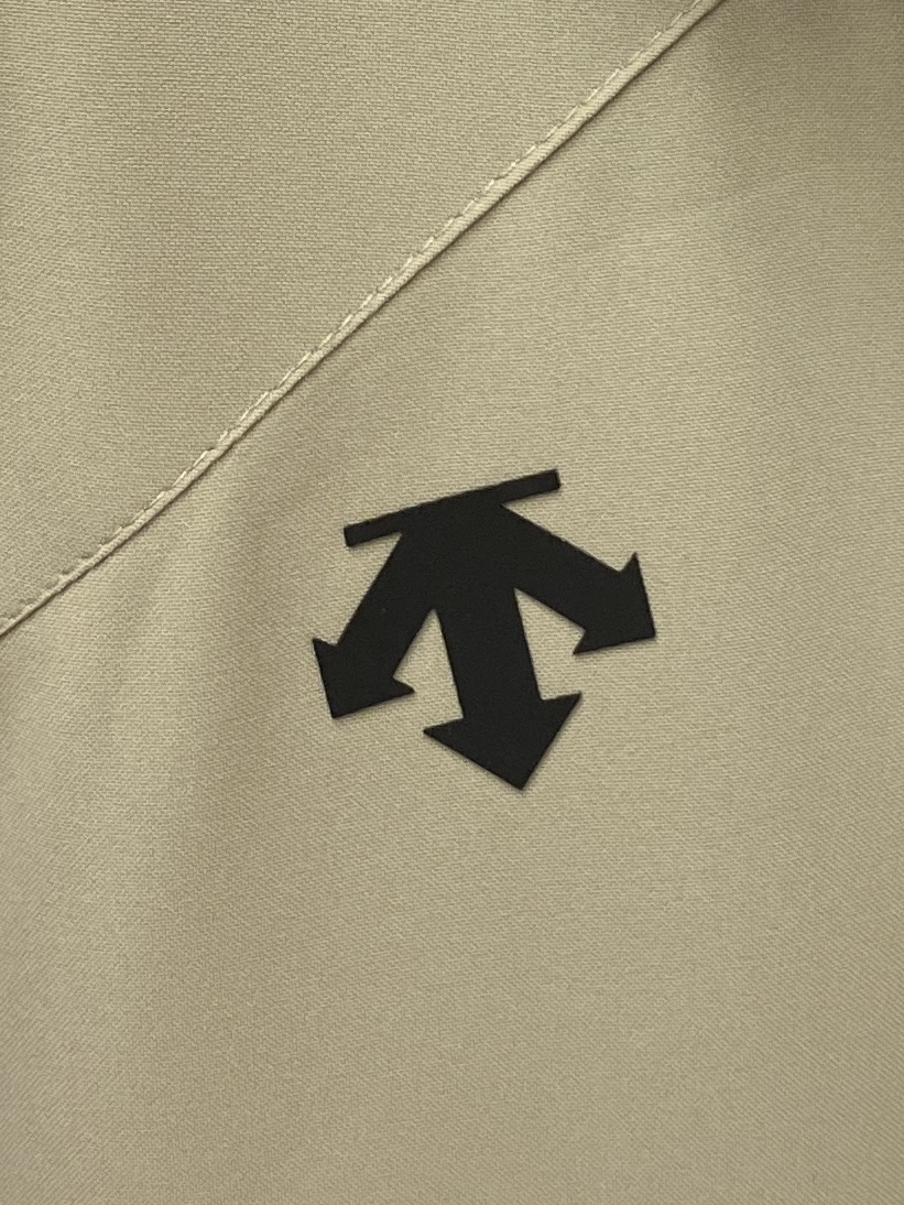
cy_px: 602
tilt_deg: -10.2
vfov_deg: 67.3
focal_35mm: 26
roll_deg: -0.4
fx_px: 905
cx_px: 452
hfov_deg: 53.1
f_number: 1.8
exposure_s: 1/121
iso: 100
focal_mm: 4.25
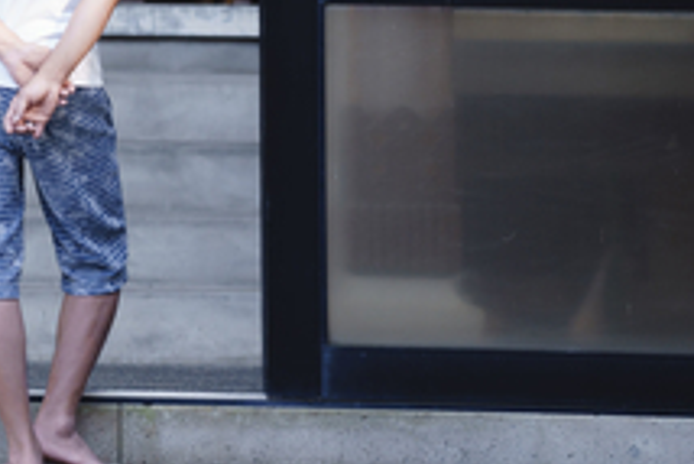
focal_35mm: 318
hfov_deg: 6.4
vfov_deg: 4.3
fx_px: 6134
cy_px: -214
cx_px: -233
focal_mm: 85
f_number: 1.4
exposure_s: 1/400
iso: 100
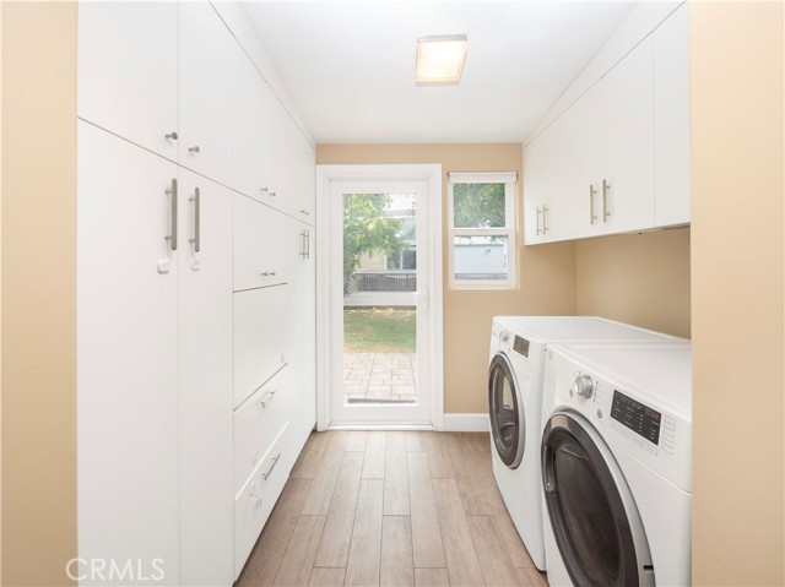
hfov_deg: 98.2
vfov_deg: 81.7
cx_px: 392
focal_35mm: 15
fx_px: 340
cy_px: 294
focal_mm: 7
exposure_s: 1/40
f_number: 8
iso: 320
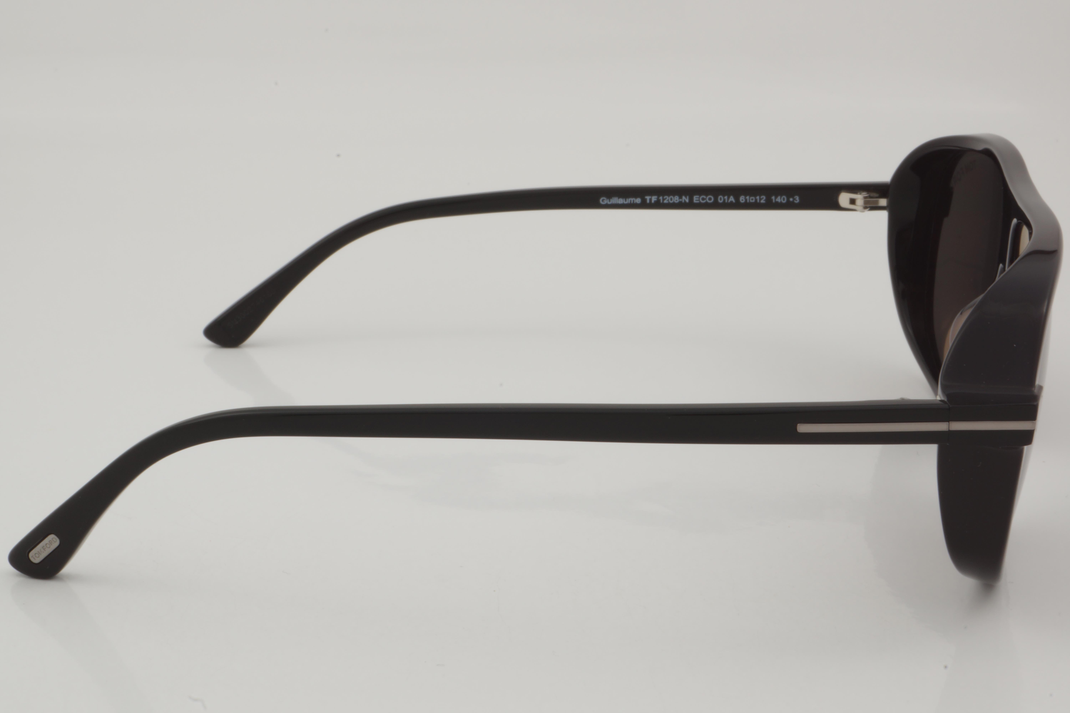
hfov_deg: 27.0
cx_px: 535
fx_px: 2229
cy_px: 356
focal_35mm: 75
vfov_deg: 18.2
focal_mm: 50
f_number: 32
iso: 100
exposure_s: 1/3
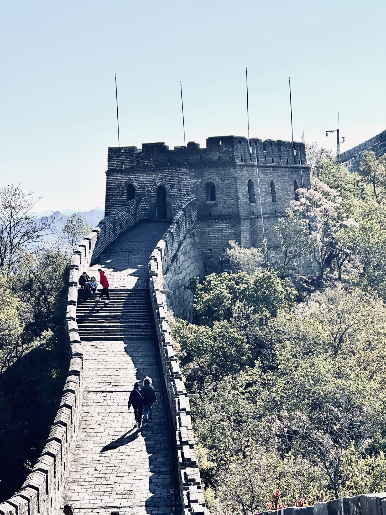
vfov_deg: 25.3
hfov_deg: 19.1
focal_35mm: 77
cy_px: 258
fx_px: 1145
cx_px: 193
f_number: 2.8
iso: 32
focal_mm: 9
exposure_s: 1/1277
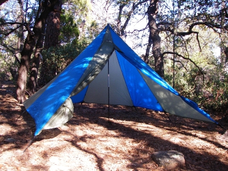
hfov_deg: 49.0
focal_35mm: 38
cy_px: 86
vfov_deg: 37.7
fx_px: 250
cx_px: 114
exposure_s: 1/160
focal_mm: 6.3
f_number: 3.3
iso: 100
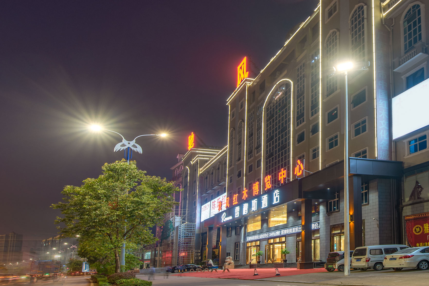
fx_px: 179
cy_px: 143
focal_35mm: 15
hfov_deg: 100.4
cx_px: 214
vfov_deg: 77.3
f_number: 5.6
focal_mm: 15
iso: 50
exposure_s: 2
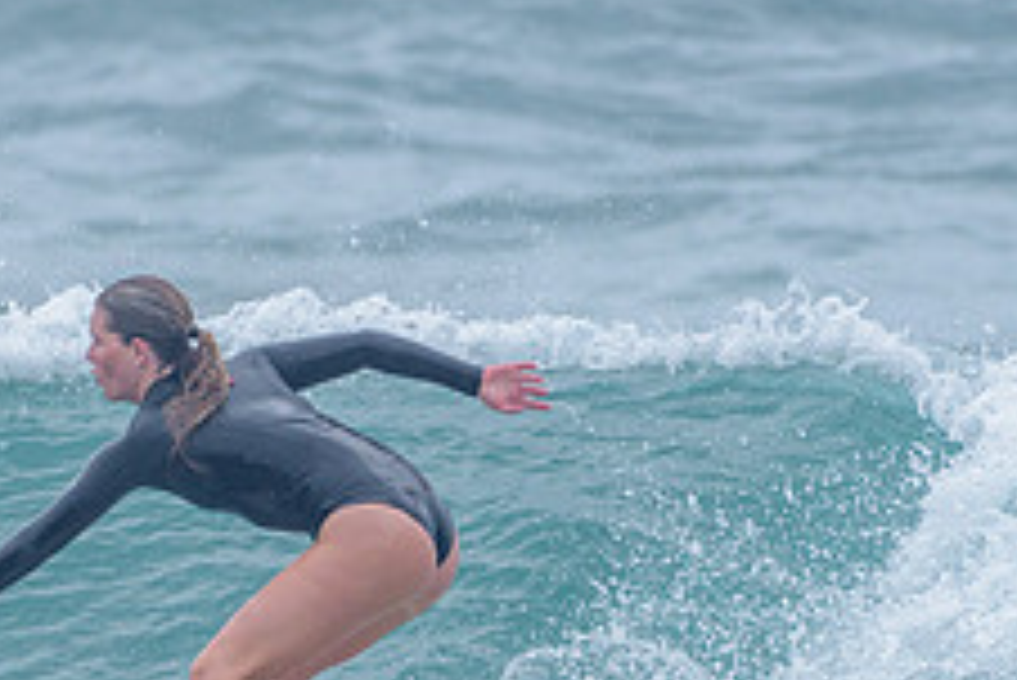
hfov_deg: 1.3
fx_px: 44521
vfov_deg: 0.9
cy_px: 736
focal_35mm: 1575
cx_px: 210
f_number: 5.6
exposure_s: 1/2000
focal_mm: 500
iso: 220
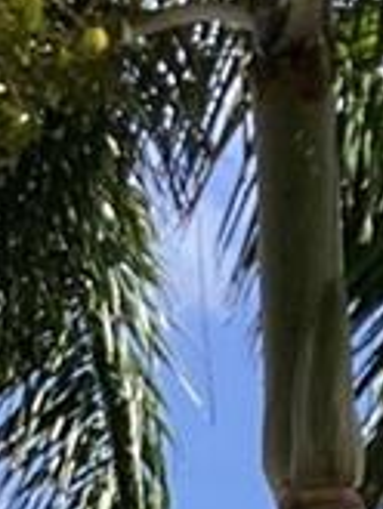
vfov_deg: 7.8
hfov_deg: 6.6
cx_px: 99
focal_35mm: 225
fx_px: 3315
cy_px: 1438
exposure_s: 1/831
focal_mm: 3.3
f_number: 2.4
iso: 25
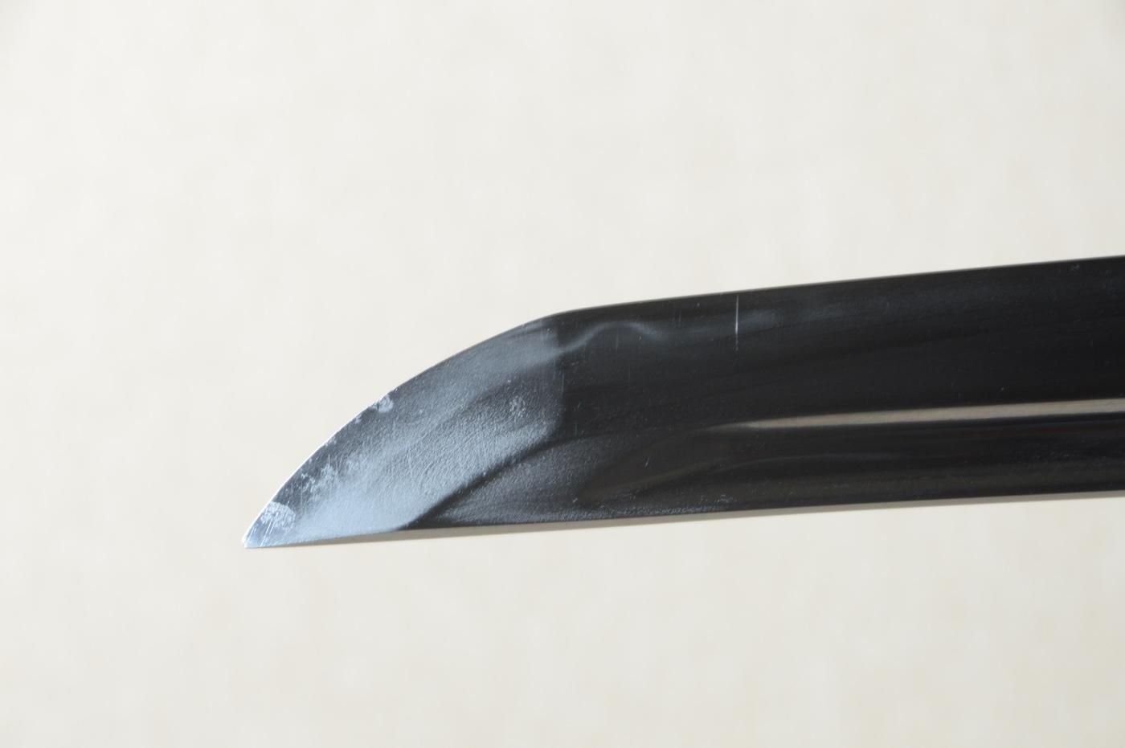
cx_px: 562
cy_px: 374
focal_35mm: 180
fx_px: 5620
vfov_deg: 7.6
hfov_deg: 11.4
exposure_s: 1/2
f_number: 11
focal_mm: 120
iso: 400
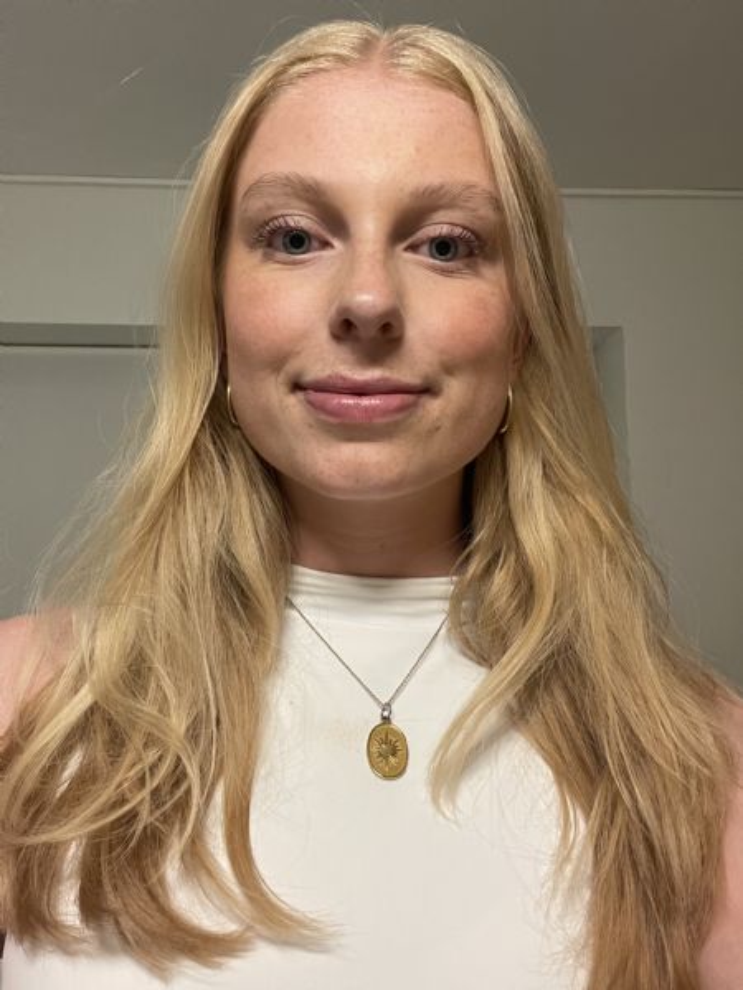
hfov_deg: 46.8
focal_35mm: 30
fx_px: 859
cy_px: 495
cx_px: 372
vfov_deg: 60.0
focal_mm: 2.71
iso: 250
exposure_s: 1/50
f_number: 2.2
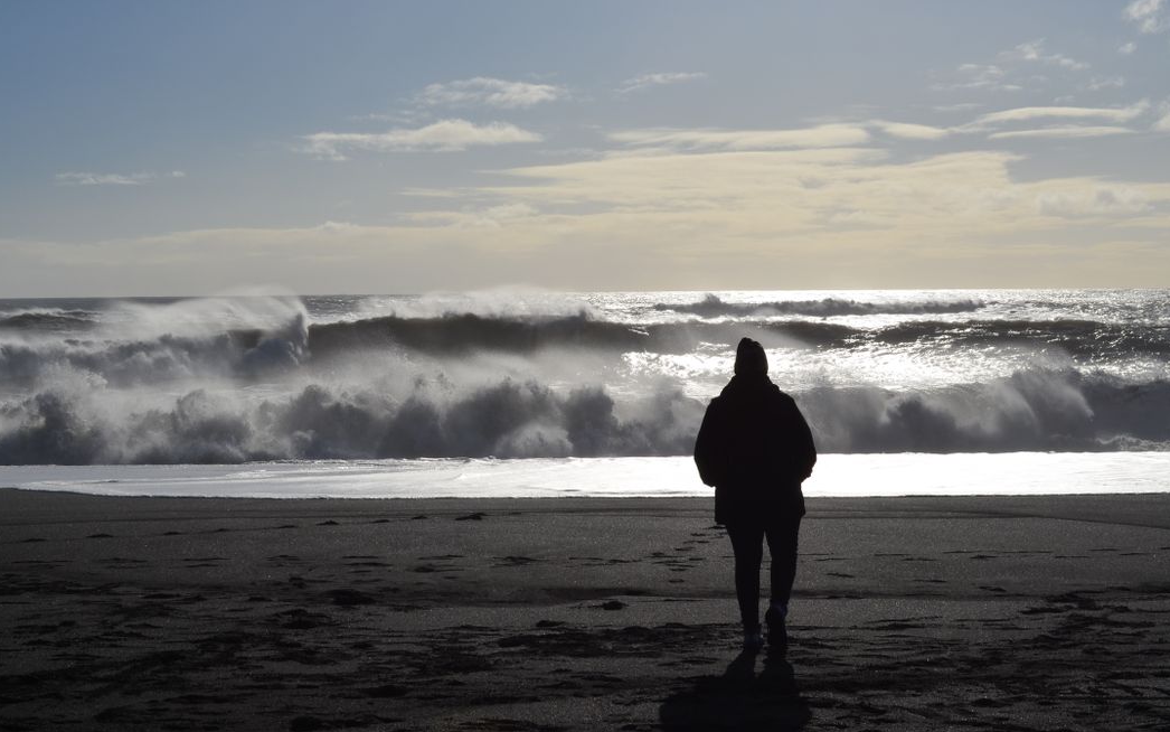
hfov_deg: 36.3
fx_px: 1786
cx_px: 557
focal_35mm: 56
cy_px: 408
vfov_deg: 23.1
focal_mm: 32
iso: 100
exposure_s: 1/640
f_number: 11
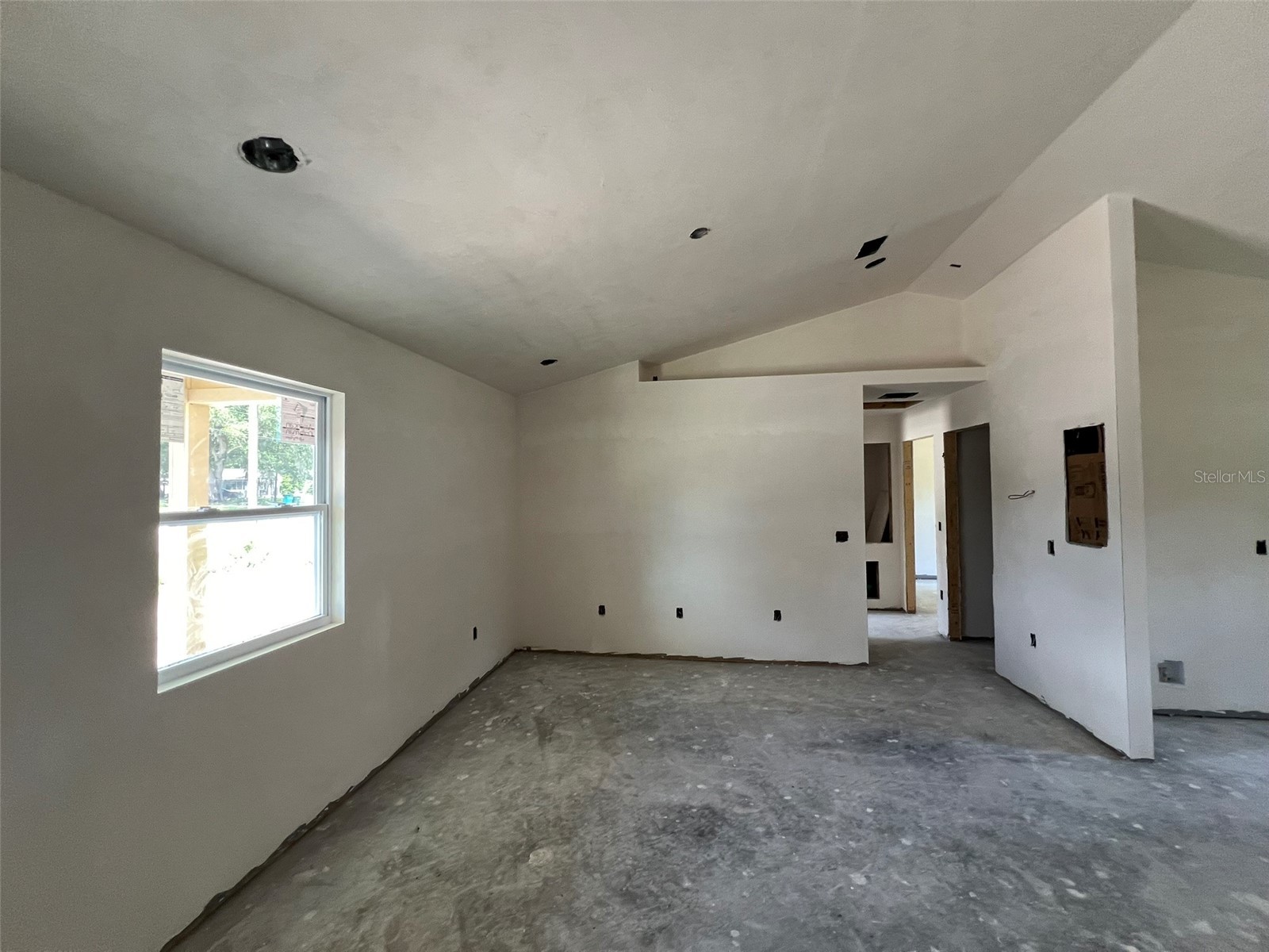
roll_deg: -0.2
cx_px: 634
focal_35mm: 13
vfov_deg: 89.9
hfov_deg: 106.2
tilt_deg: +1.4
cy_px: 476
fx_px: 477
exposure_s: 1/99
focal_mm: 1.57
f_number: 1.8
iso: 200
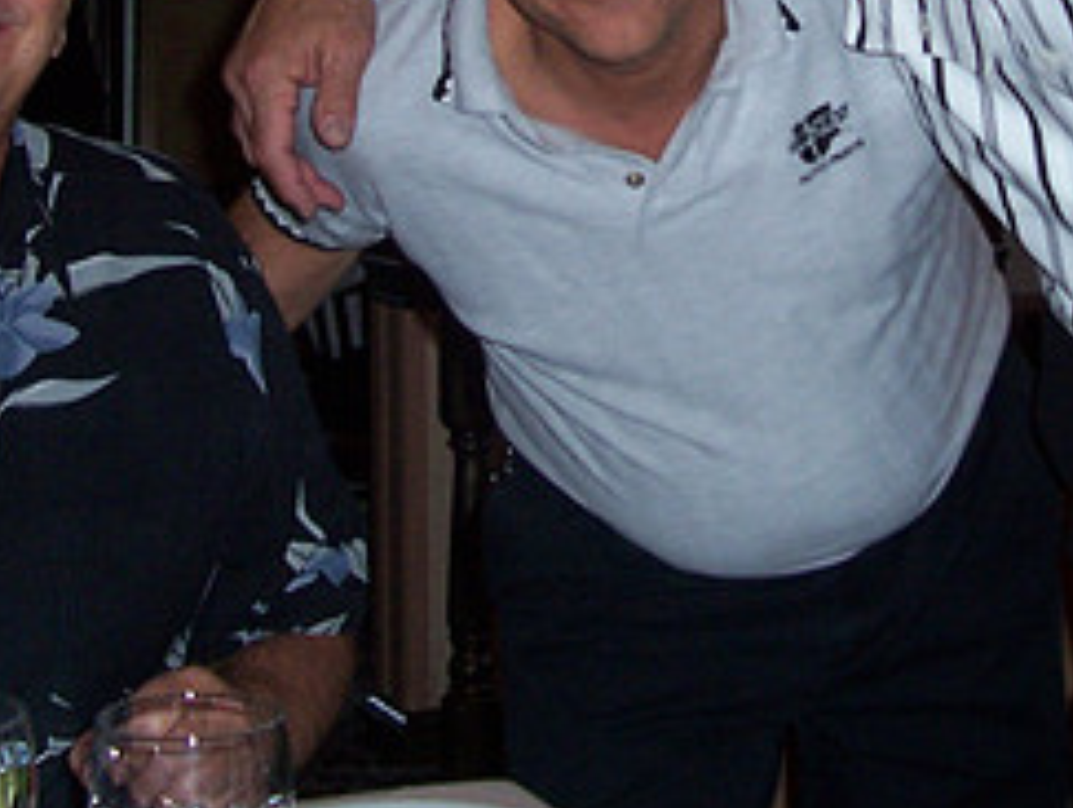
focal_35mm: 81
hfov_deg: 24.0
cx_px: 702
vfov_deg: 17.7
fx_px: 2514
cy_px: -60
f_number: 2.7
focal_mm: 5.6
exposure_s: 1/60
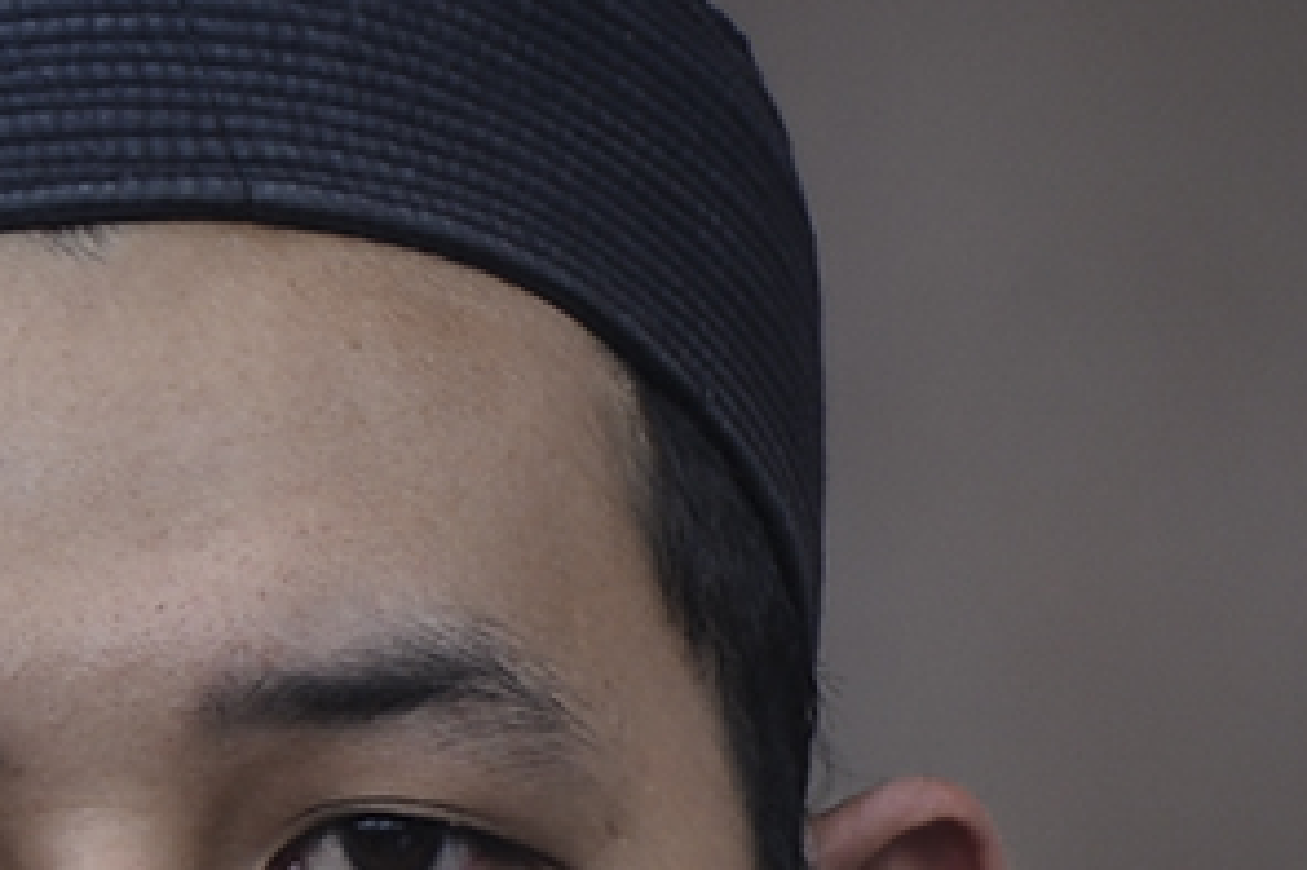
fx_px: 29535
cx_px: 106
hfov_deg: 2.5
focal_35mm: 814
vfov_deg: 1.7
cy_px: 1336
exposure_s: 1/500
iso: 100
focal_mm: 200
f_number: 2.8
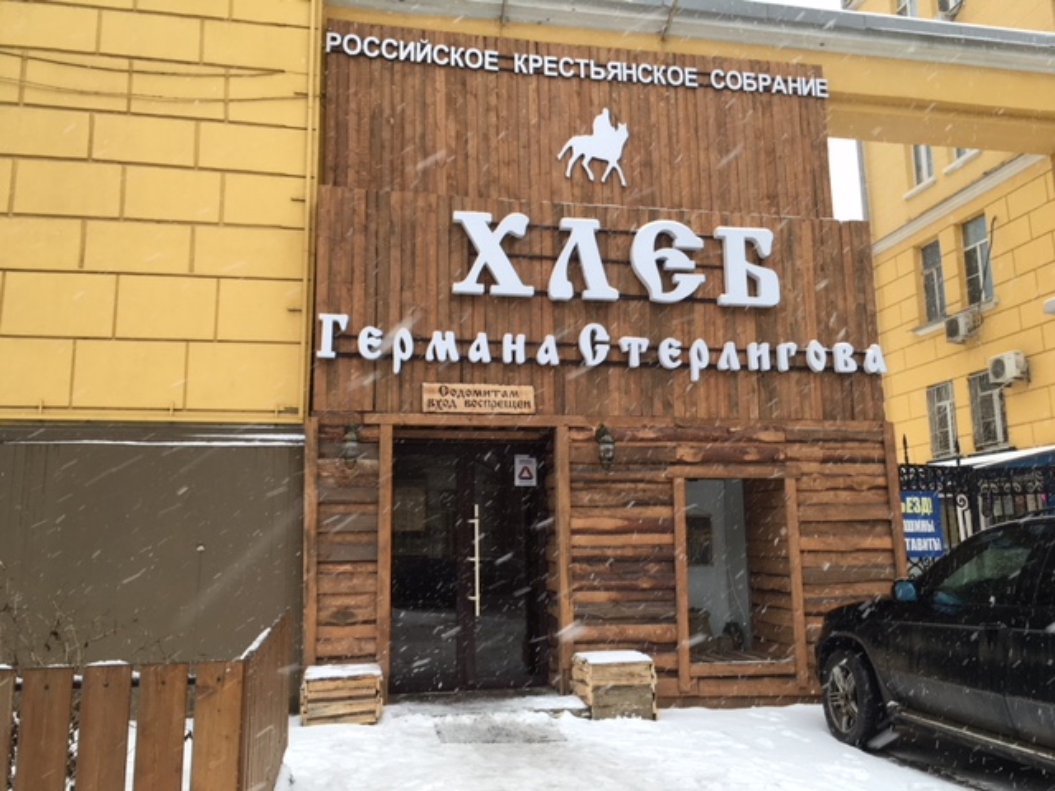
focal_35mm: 29
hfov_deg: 61.7
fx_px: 884
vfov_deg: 48.2
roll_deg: +0.0
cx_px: 528
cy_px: 396
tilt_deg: +9.3
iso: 25
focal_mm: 4.15
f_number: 2.2
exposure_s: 1/100
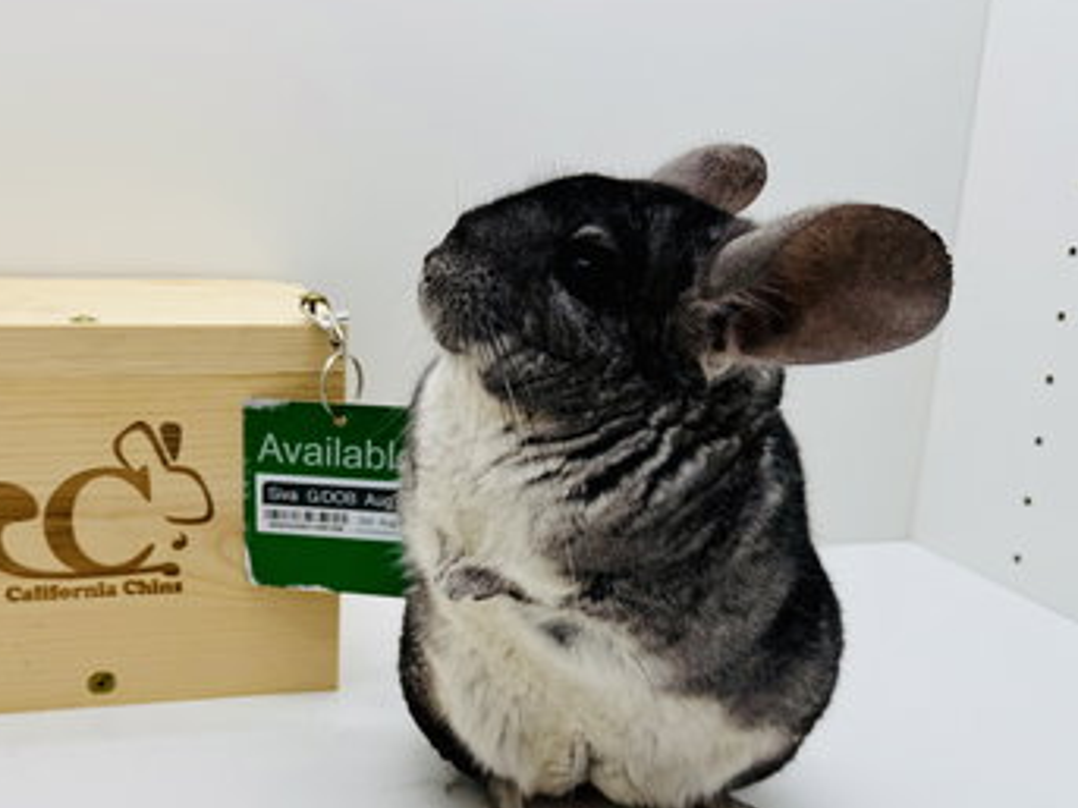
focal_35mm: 35
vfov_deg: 40.5
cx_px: 333
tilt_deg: -15.6
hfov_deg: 51.4
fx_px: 1090
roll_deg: -0.9
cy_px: 492
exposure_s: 1/849
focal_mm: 6.76
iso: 80
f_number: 1.78
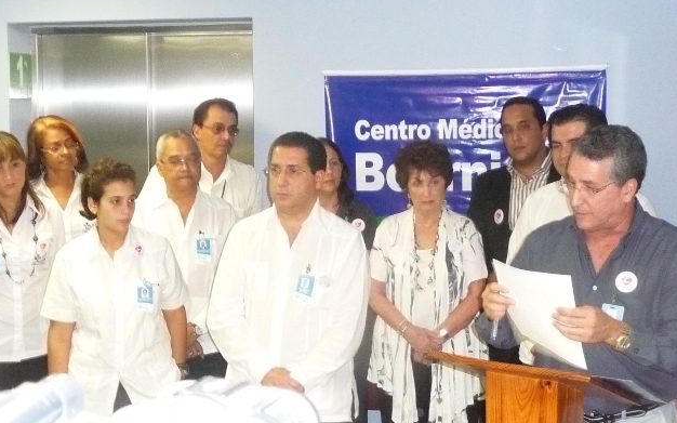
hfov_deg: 38.9
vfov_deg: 24.8
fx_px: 959
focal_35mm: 52
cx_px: 342
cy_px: 182
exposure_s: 1/30
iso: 640
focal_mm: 5
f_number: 3.4
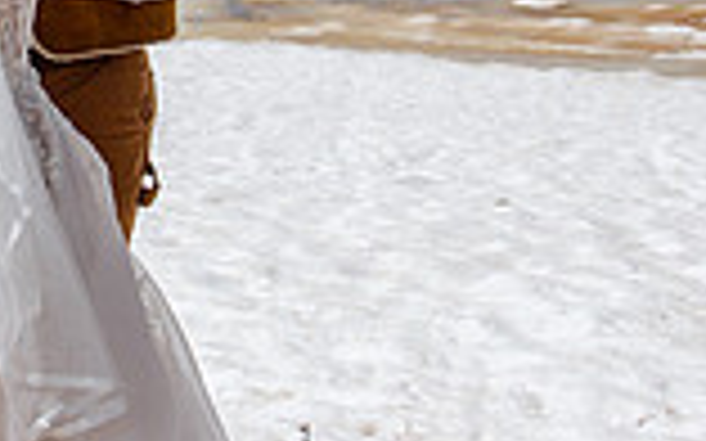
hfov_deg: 12.9
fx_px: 3058
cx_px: -49
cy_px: -90
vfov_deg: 8.2
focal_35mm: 159
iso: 200
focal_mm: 31
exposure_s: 1/640
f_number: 8
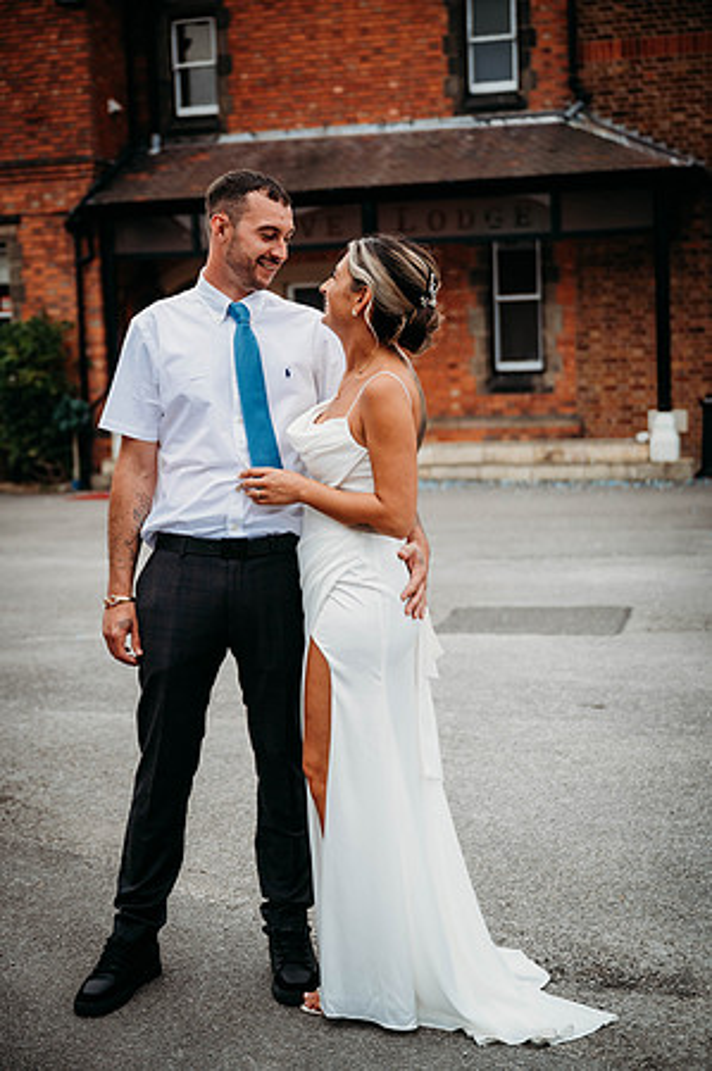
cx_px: 356
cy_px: 536
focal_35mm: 52
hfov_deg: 25.9
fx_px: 1546
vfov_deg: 38.2
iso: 100
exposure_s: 1/500
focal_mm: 52
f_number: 2.8
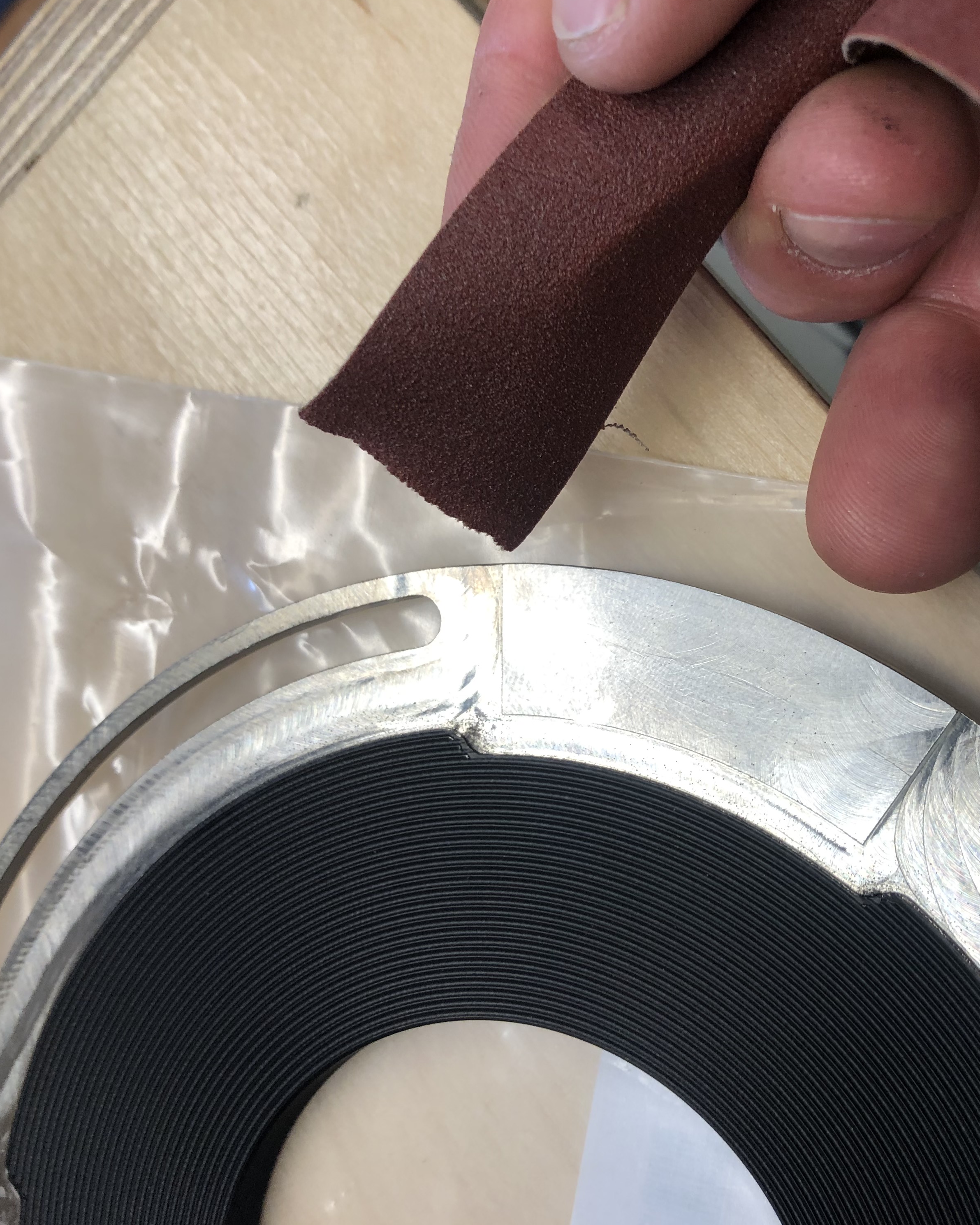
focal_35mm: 37
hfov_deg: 39.7
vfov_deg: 49.1
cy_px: 610
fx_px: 1341
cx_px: 643
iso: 25
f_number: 1.8
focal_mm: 3.99
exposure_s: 1/50
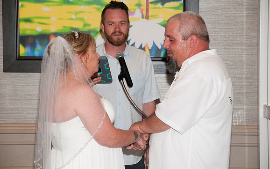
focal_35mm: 138
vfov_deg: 9.5
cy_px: 79
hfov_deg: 15.1
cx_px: 135
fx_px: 1015
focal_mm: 90
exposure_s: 1/125
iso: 800
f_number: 5.6
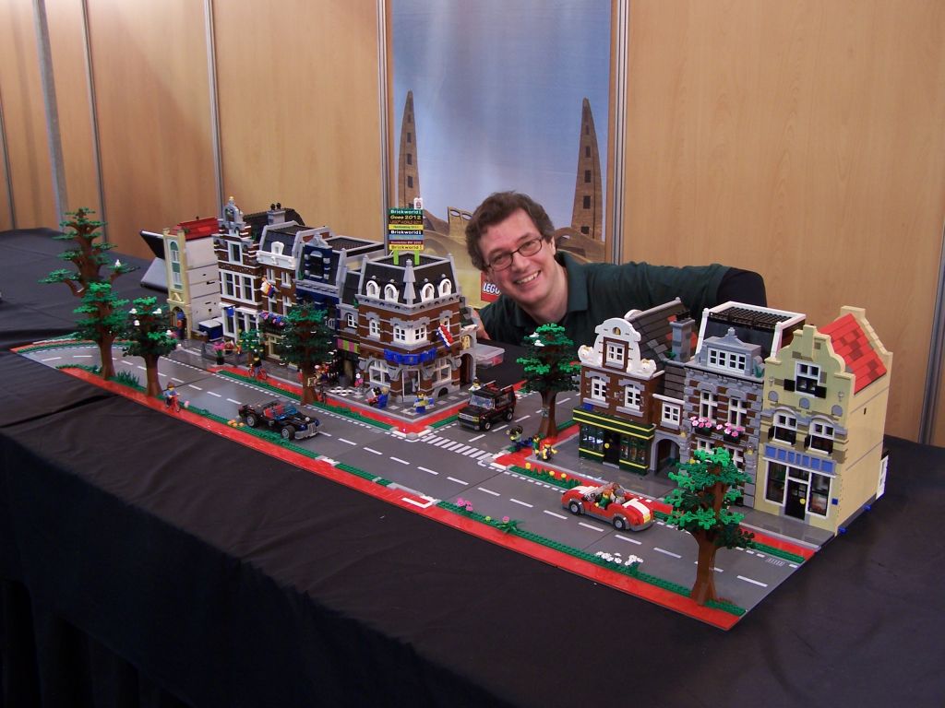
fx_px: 1037
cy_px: 354
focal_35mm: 38
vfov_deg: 37.7
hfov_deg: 49.0
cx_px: 472
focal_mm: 6.3
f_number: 2.8
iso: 80
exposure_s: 1/2
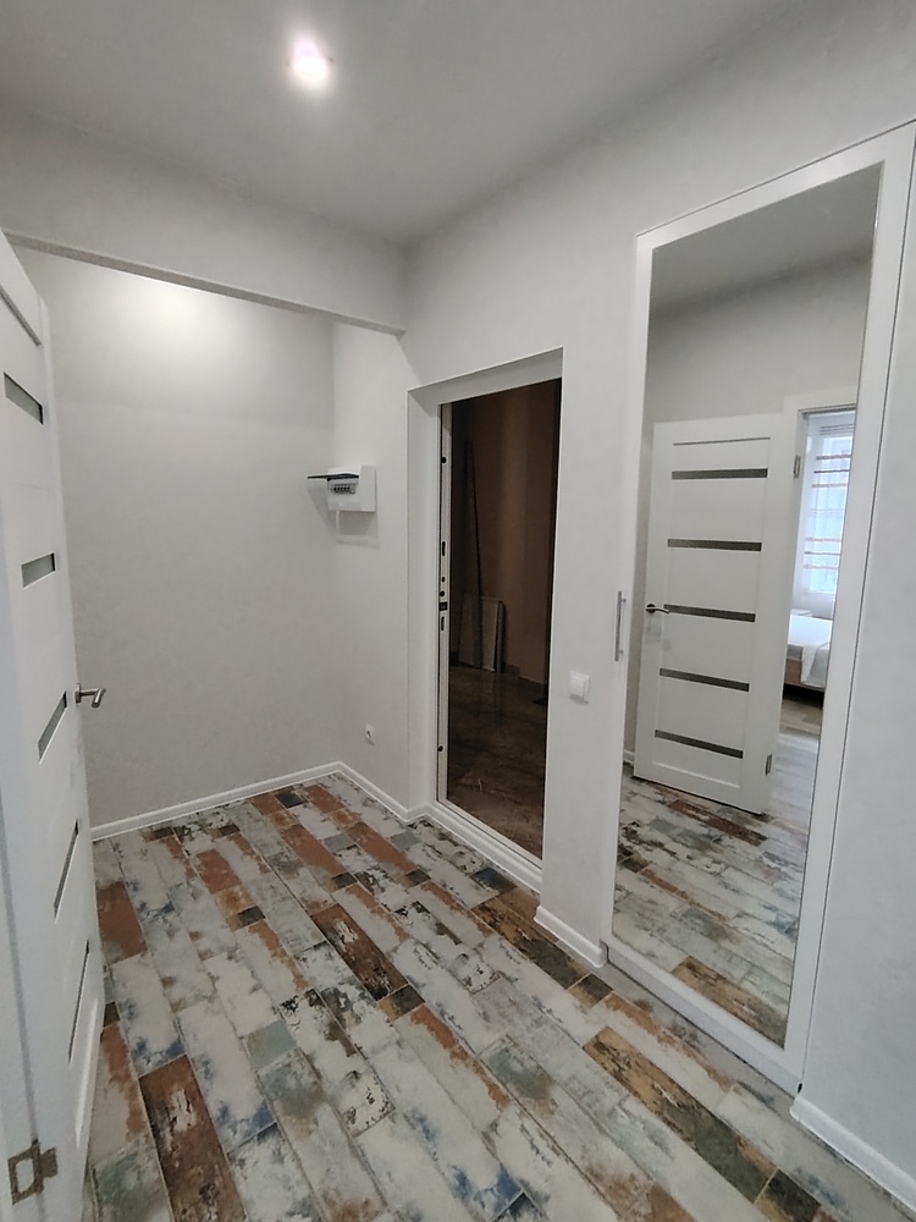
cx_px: 458
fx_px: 600
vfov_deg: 91.0
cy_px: 611
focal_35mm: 17
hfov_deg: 74.7
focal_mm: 1.42
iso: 397
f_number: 2.2
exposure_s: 1/50
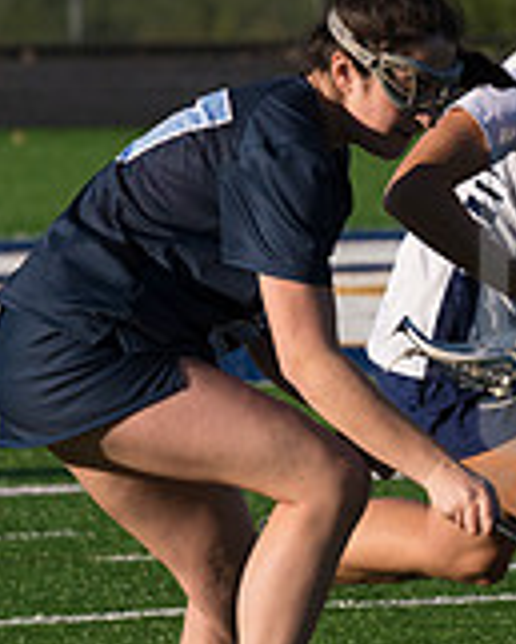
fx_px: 19338
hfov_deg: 1.5
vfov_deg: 1.9
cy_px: 348
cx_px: 600
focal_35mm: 1014
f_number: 5.6
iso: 250
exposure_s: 1/1600
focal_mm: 200
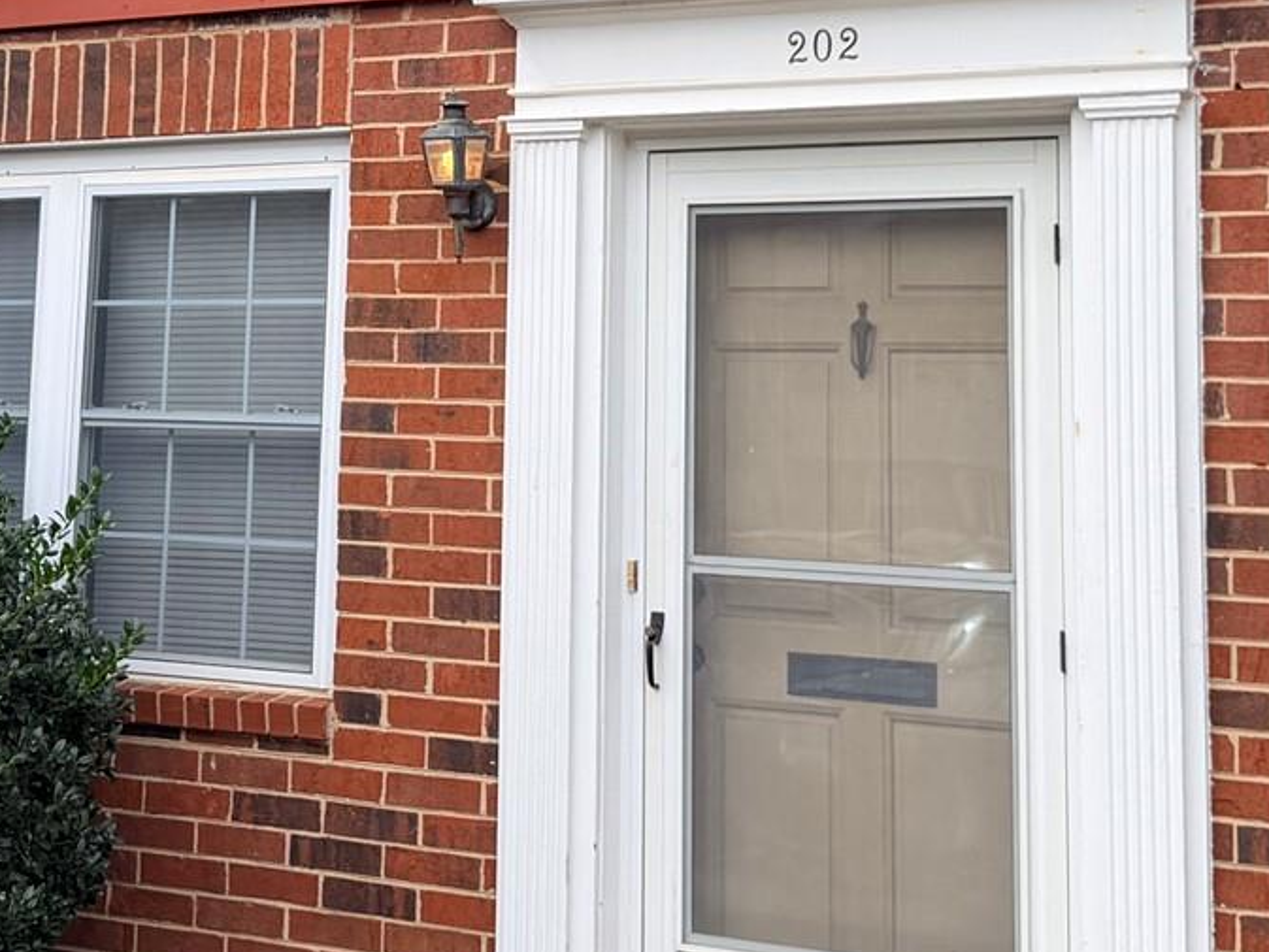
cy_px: 75
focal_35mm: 73
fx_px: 2677
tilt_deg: +8.2
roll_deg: -2.4
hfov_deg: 26.3
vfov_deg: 19.8
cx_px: 288
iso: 80
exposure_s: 1/2169
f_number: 1.78
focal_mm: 6.76
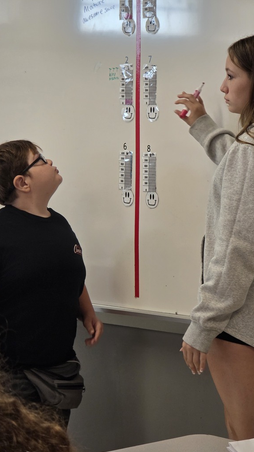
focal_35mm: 126
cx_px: 144
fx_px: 1508
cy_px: 226
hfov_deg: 9.6
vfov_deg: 17.0
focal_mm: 18.6
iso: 400
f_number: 3.4
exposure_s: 1/60
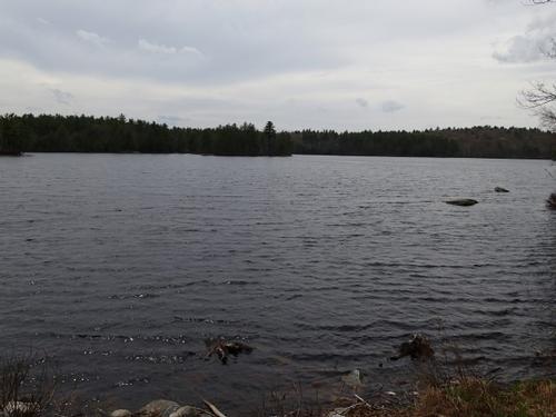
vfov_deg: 46.8
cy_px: 208
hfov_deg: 60.0
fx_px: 482
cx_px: 278
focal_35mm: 30
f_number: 9
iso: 100
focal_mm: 5.5
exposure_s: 1/250
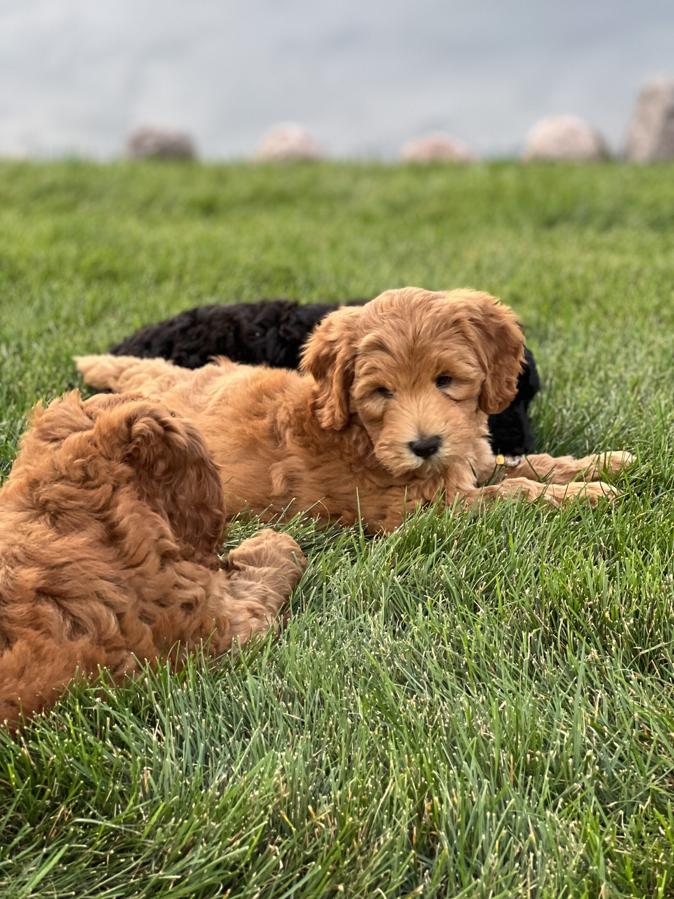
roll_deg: +4.2
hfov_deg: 19.1
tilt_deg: -19.1
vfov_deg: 25.3
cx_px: 337
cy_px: 450
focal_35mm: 77
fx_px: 1999
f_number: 2.8
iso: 100
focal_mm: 9
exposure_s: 1/121
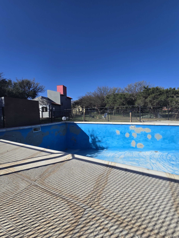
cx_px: 90
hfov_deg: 89.9
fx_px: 90
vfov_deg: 106.2
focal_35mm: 13
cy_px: 119
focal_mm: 2.2
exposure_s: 1/2993
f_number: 2.2
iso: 50
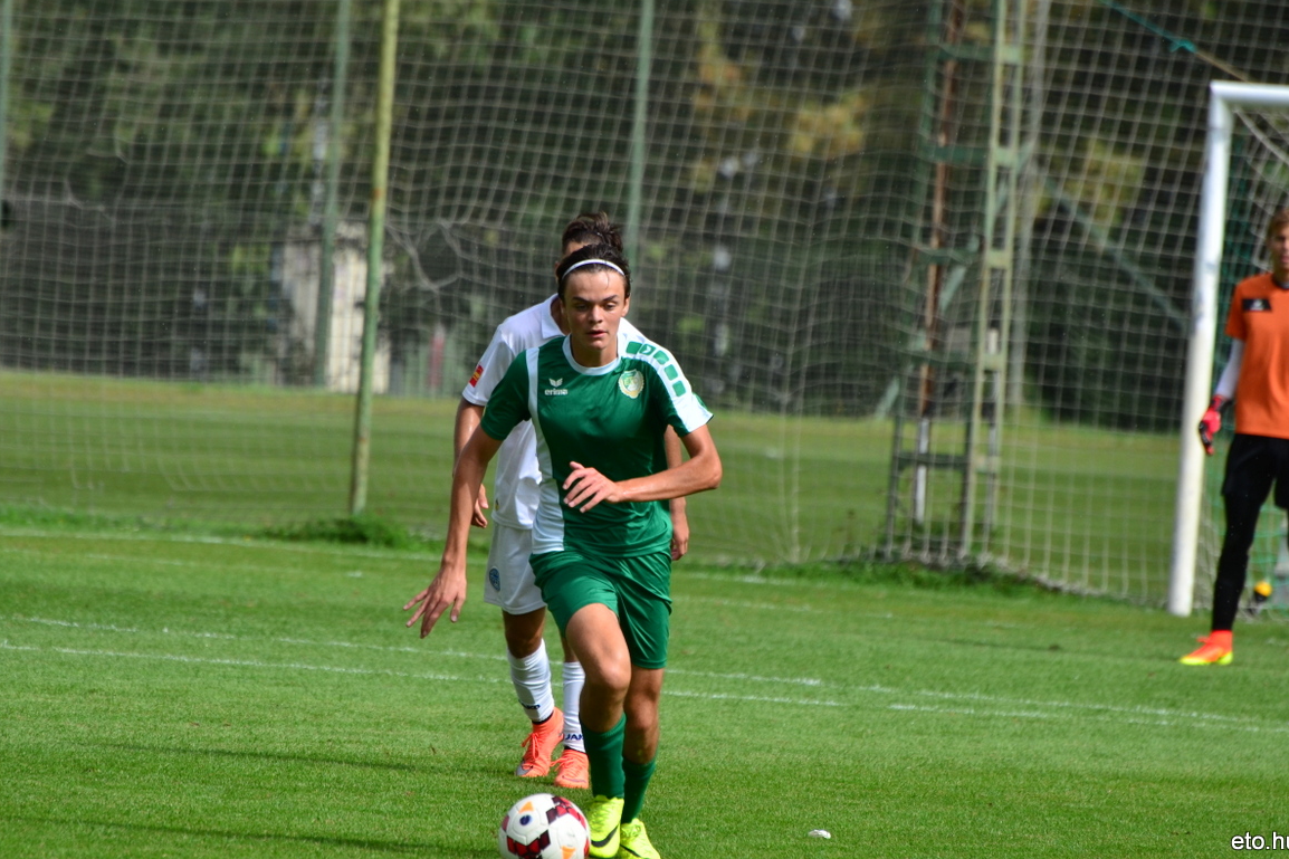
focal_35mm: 467
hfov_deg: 4.4
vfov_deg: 2.9
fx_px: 16718
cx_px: 660
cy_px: 438
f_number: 6.3
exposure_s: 1/1600
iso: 400
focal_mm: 300
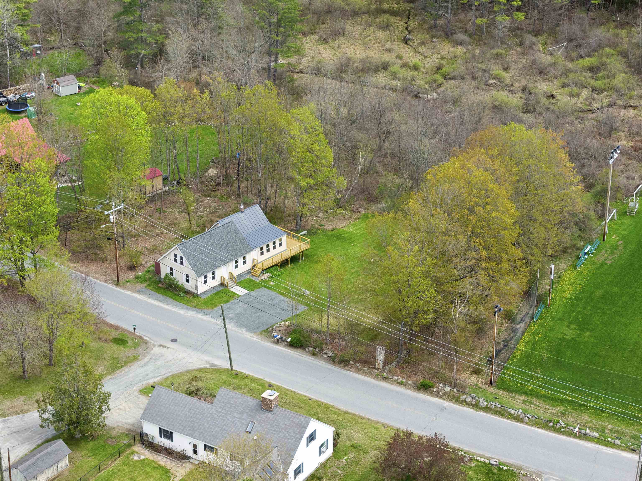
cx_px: 321
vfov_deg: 21.0
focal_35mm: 70
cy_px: 240
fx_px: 1298
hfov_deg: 27.8
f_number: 2.8
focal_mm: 19.4
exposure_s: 1/640
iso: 160
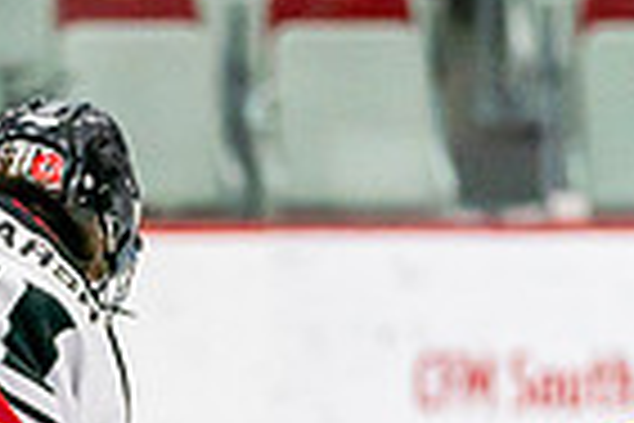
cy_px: 727
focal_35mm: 998
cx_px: -146
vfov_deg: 1.4
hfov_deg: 2.1
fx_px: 17575
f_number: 2.8
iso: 3200
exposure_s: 1/1250
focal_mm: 187
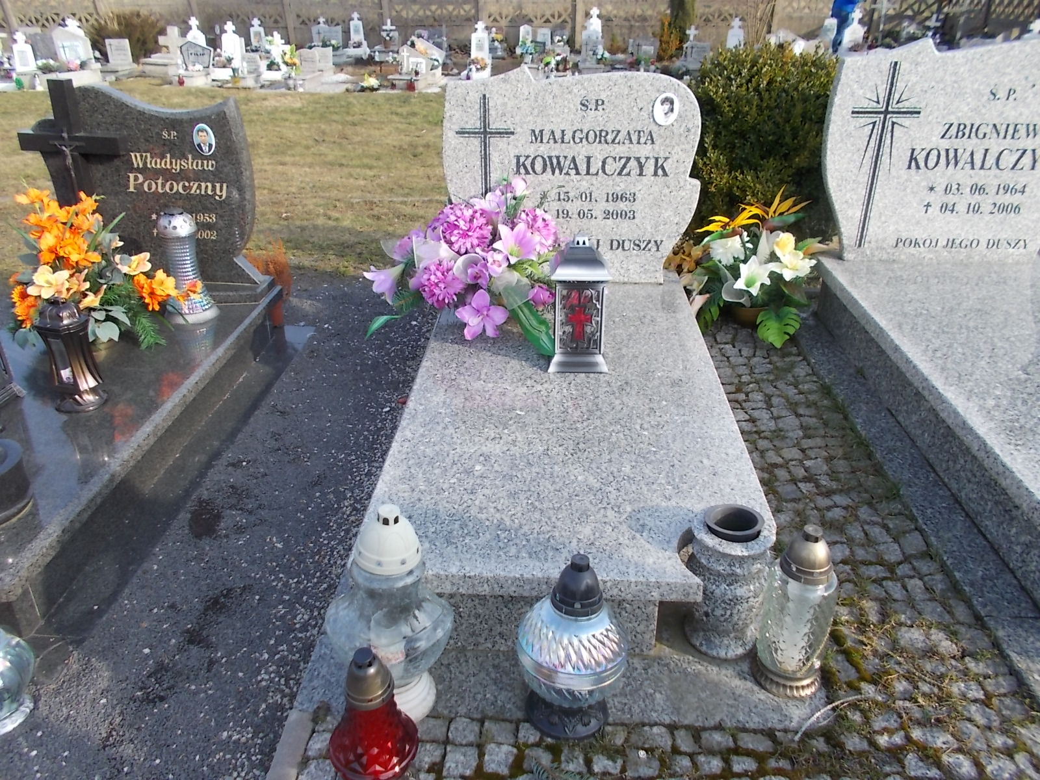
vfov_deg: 53.1
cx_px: 520
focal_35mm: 26
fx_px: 781
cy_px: 390
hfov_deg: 67.3
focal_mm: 4.6
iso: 80
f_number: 3.2
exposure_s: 1/400
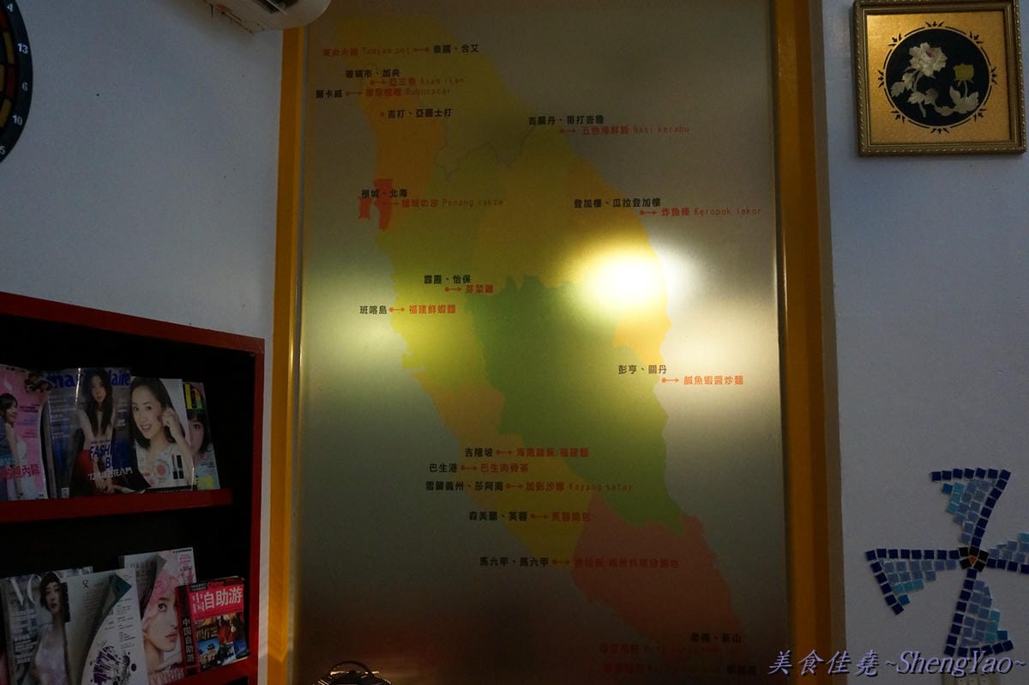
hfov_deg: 55.1
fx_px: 985
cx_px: 514
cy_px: 342
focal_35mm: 34
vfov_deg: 38.3
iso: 2500
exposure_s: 1/160
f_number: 4
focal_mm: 23
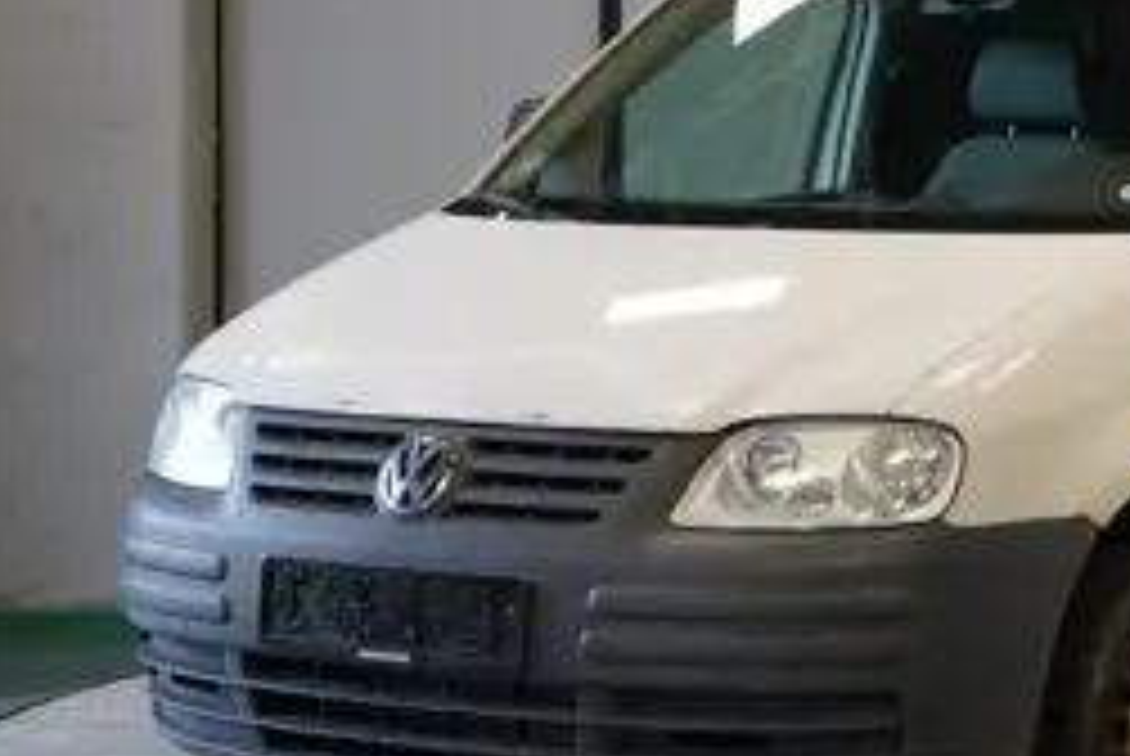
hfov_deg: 15.8
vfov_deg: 10.7
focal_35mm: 128
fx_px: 4022
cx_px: 1053
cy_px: 266
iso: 1600
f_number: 5.6
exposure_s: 1/160
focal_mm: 67
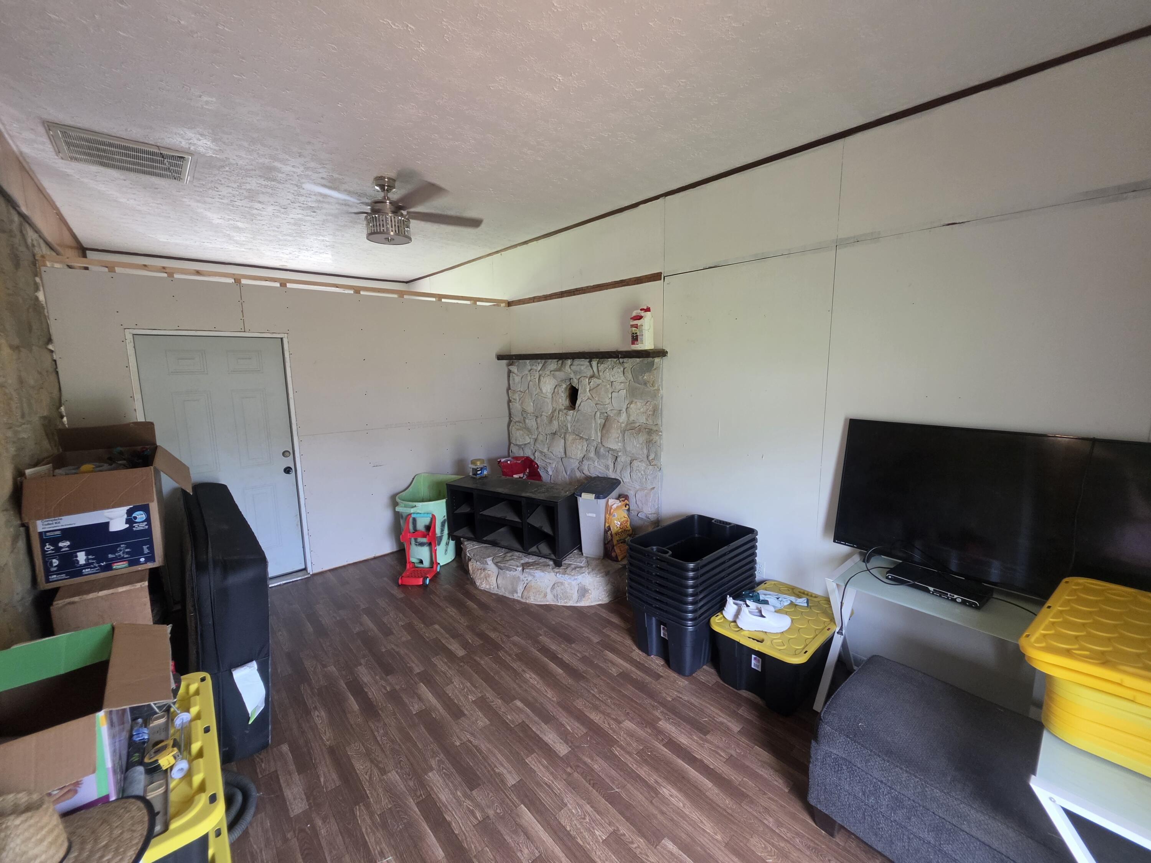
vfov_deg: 89.9
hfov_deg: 106.2
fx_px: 432
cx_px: 576
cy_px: 432
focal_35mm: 13
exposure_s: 1/100
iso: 250
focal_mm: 2.2
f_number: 1.9
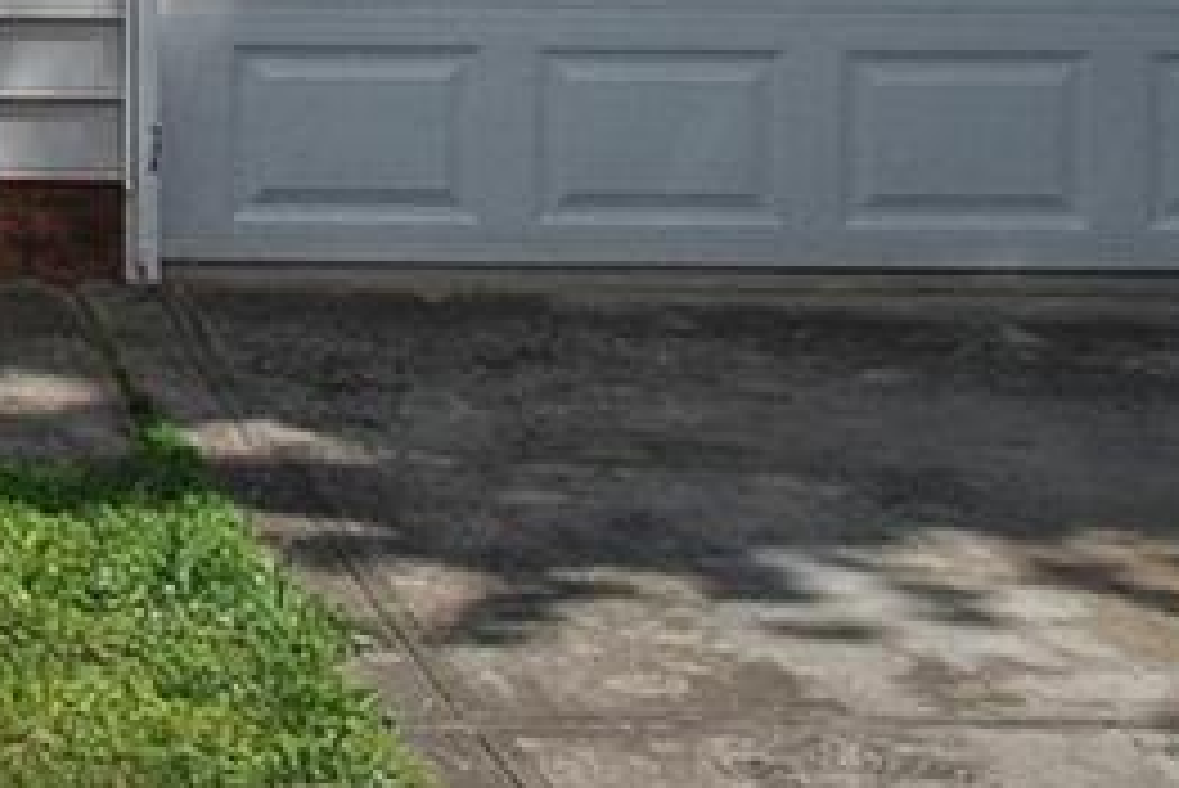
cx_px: -1278
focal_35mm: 172
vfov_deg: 7.6
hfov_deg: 10.8
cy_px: -948
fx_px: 5636
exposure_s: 1/200
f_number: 2.8
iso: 100
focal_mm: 8.38
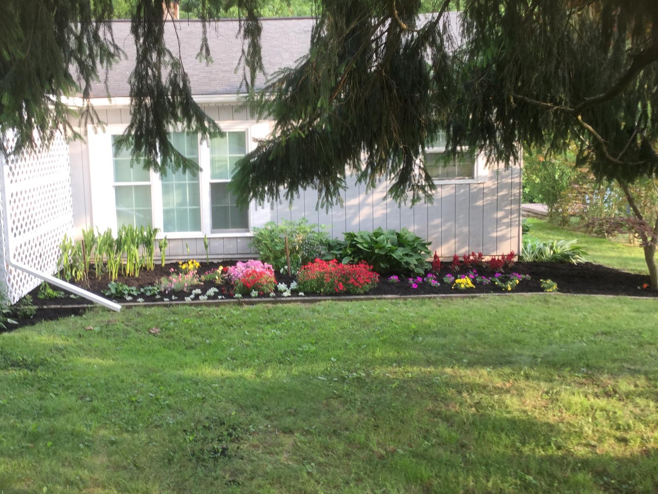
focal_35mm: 39
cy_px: 216
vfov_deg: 36.8
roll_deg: +0.5
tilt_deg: -7.9
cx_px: 262
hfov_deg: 47.6
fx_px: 741
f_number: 2.4
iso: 25
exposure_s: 1/60
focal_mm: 3.3
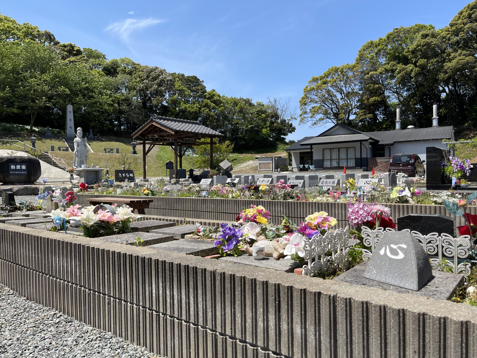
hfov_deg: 67.3
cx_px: 238
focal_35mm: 26
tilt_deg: -1.3
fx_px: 358
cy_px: 179
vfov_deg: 53.1
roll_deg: +0.5
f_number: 1.6
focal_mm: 5.1
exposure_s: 1/2857
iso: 32
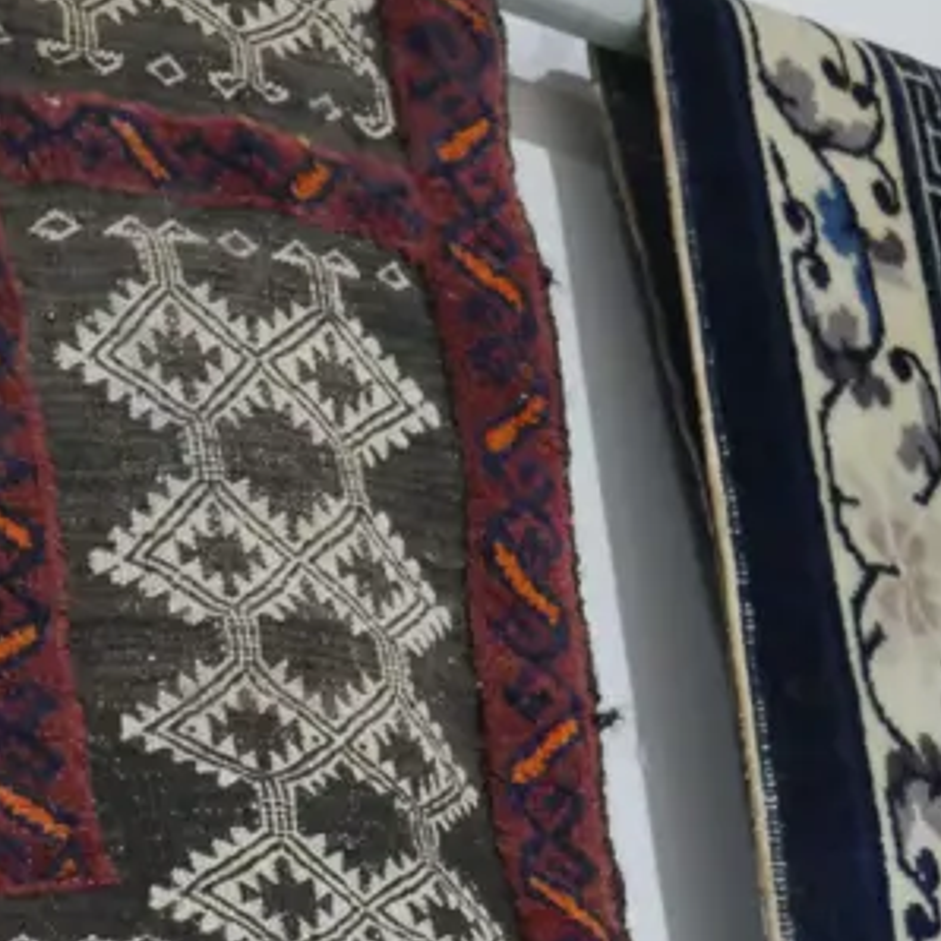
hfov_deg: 11.1
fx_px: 4675
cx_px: -436
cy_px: 722
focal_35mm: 152
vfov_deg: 11.5
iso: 3200
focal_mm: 25
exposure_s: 1/60
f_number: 5.3
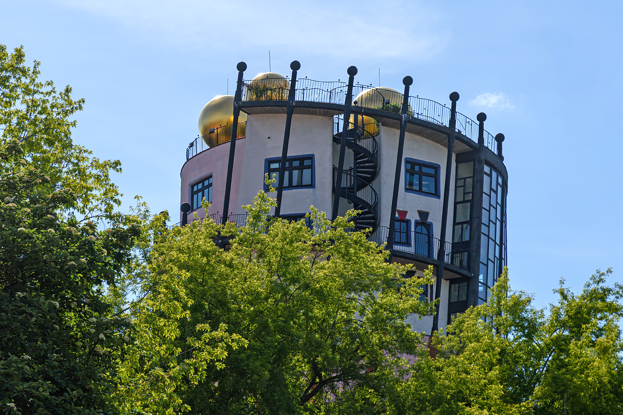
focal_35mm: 98
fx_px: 1687
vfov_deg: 14.0
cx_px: 312
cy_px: 208
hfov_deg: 20.9
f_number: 7.1
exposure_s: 1/1600
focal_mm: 65
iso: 200
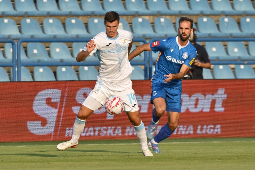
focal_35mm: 465
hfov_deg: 4.4
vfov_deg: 3.0
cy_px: 85
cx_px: 128
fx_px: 3293
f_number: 5
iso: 180
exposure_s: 1/1250
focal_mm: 310
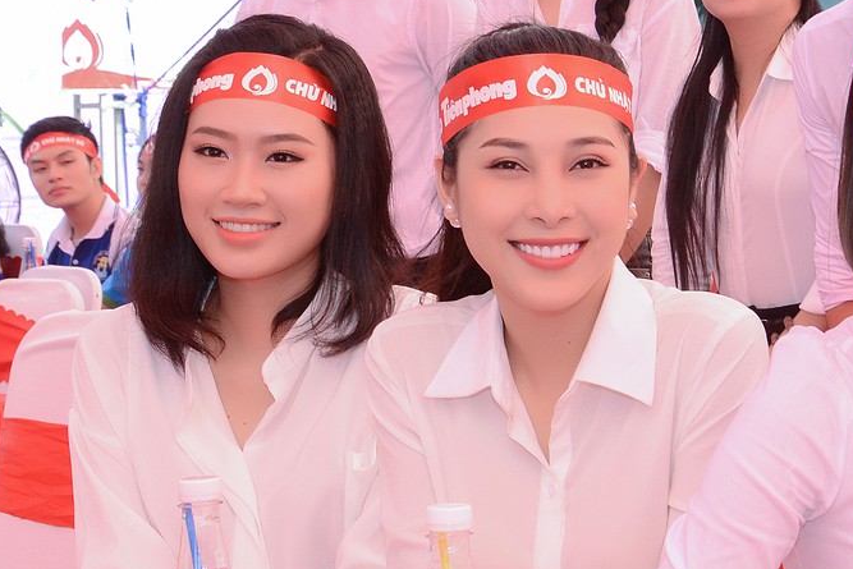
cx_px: 1021
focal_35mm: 126
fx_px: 2986
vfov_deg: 10.9
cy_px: 162
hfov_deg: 15.7
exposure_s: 1/160
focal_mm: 42
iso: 800
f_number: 9
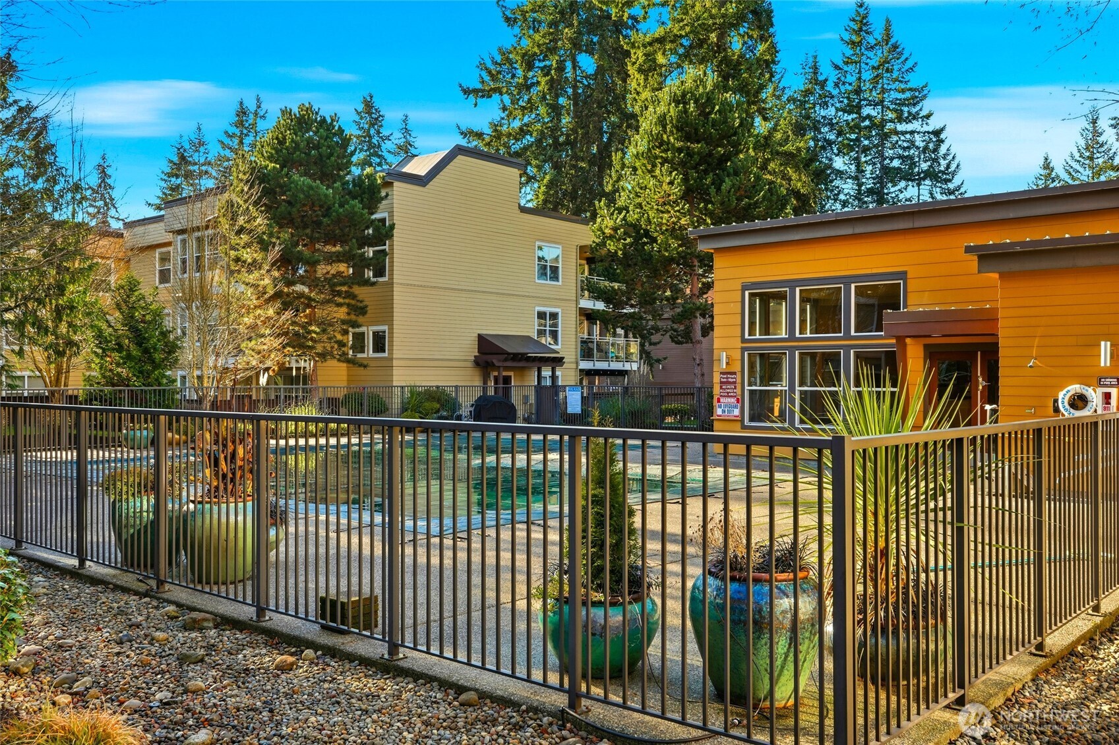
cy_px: 372
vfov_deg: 42.3
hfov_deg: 60.3
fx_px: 963
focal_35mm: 31
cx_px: 560
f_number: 9
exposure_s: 1/1600
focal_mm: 31
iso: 400
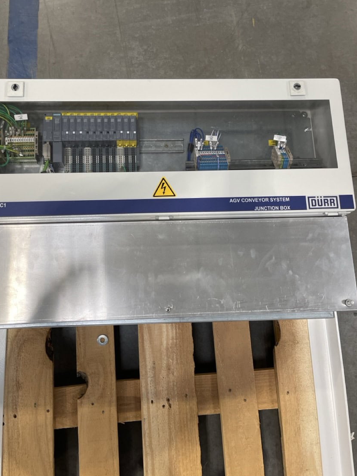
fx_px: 399
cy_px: 202
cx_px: 162
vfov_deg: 61.3
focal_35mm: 29
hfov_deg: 48.2
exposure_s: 1/121
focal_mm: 5.1
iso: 100
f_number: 1.6
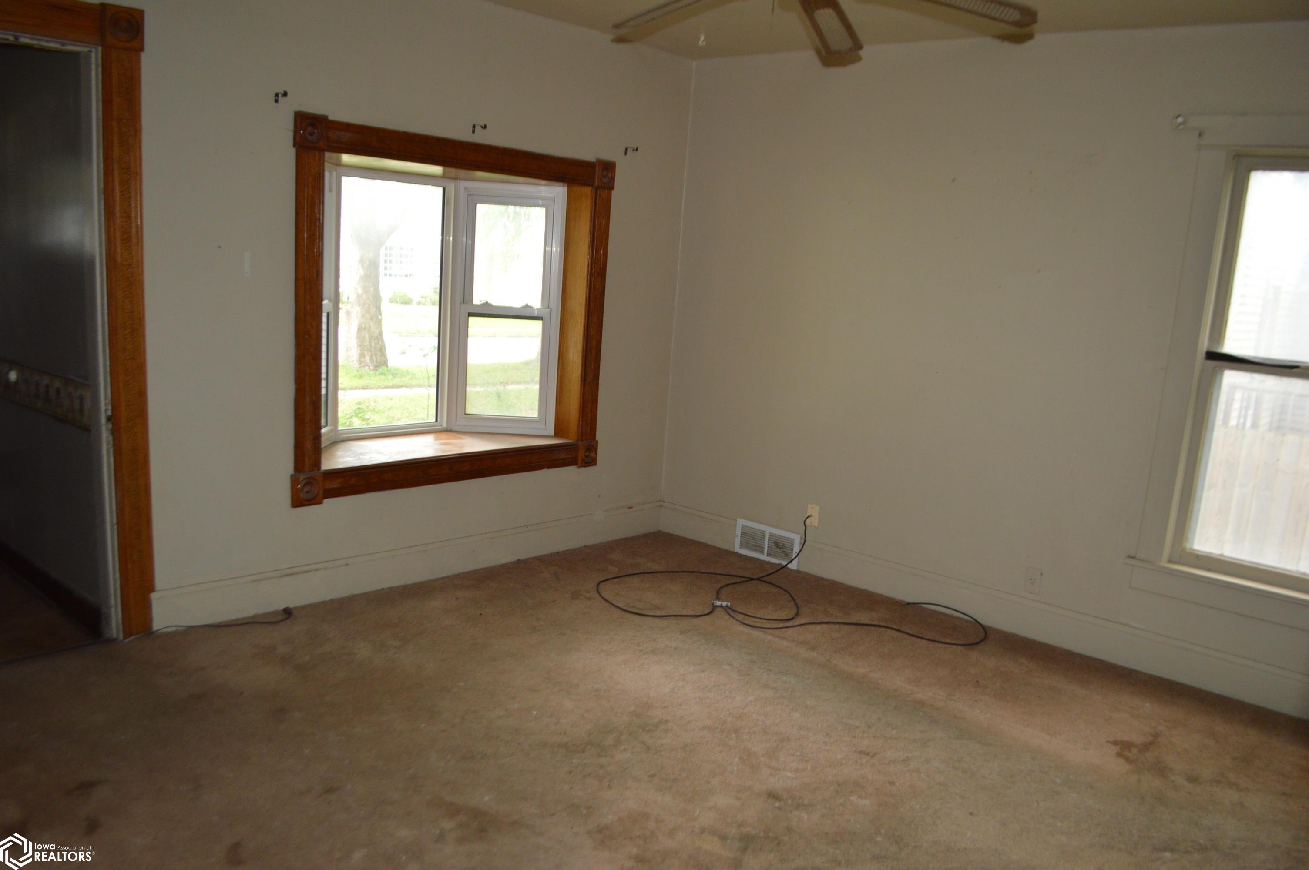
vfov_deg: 47.8
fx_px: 981
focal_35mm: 27
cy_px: 435
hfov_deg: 67.4
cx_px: 654
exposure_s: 1/60
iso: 500
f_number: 3.5
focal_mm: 18
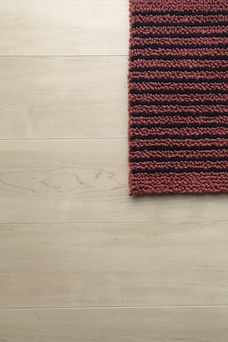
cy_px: 149
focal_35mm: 53
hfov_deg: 22.7
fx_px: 504
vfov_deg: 37.5
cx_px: 297
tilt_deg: -88.8
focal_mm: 3.99
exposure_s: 1/15
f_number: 1.8
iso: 100
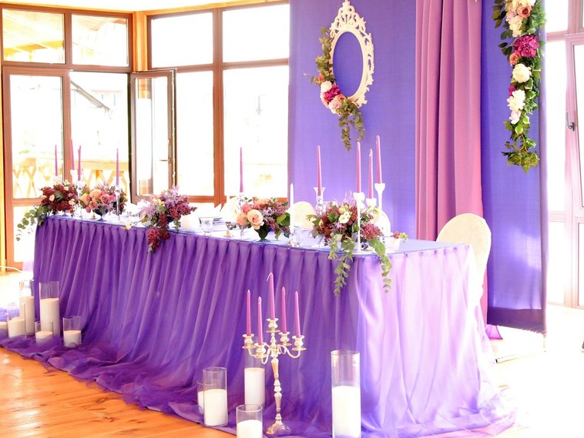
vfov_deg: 23.3
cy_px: 206
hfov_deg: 30.7
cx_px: 287
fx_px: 1063
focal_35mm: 63
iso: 1600
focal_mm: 32
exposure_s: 1/200
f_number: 4.2
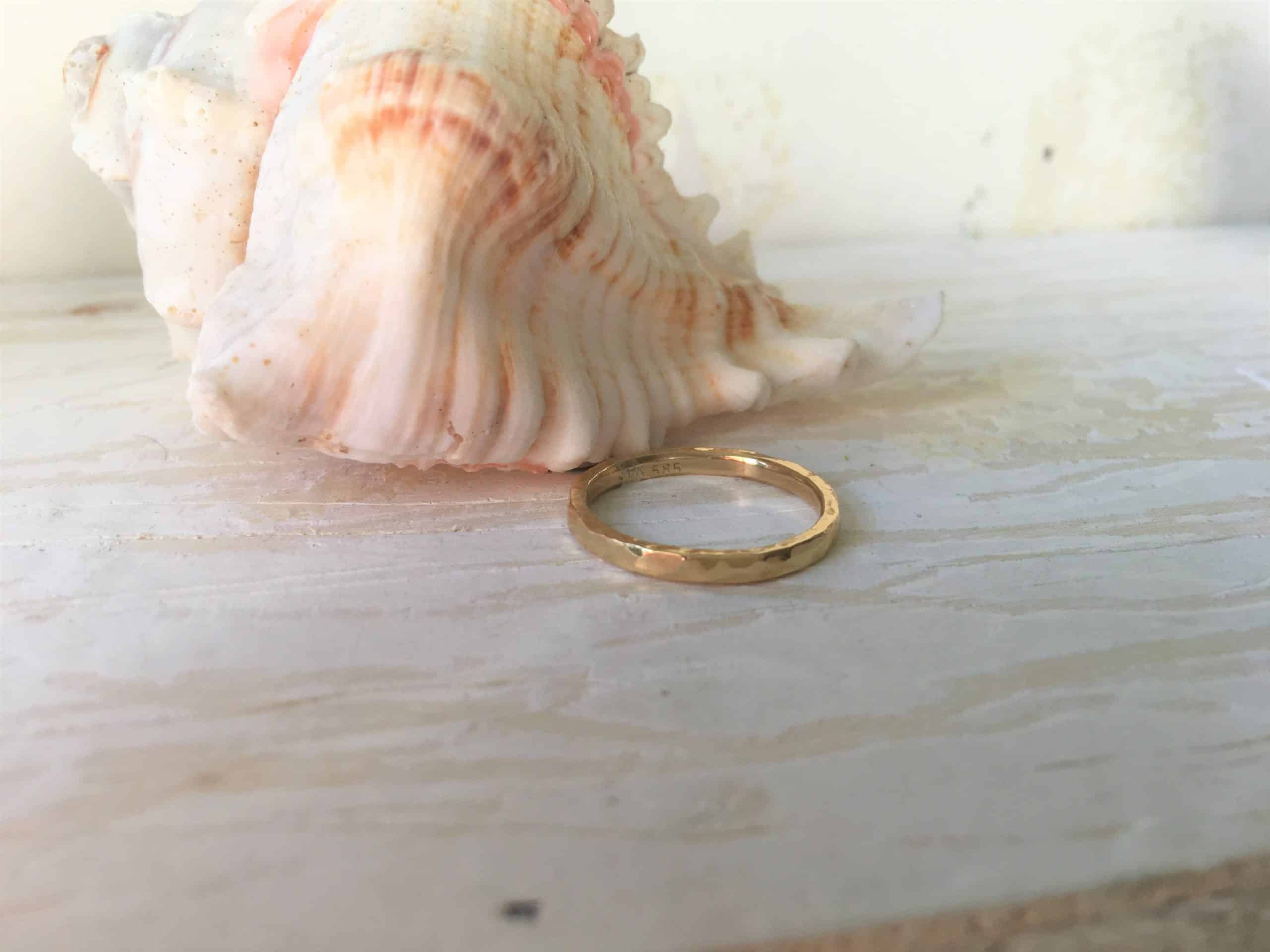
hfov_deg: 61.7
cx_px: 635
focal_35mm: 29
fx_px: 1064
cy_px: 476
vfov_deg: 48.2
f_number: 2.2
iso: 40
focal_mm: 4.15
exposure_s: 1/100
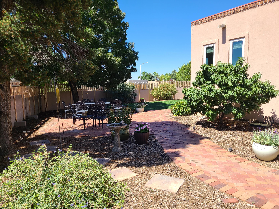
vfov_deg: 53.1
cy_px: 104
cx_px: 140
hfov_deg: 67.3
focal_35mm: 26
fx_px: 210
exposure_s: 1/1265
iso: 40
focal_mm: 5.4
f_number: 1.8
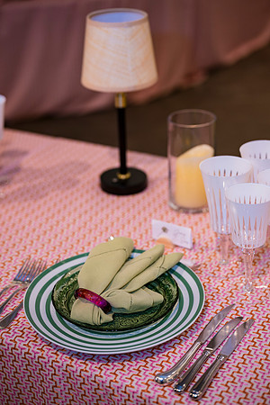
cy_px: 202
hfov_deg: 24.6
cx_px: 135
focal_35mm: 55
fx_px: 619
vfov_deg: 36.2
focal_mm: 55
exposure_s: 1/125
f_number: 2.2
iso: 220
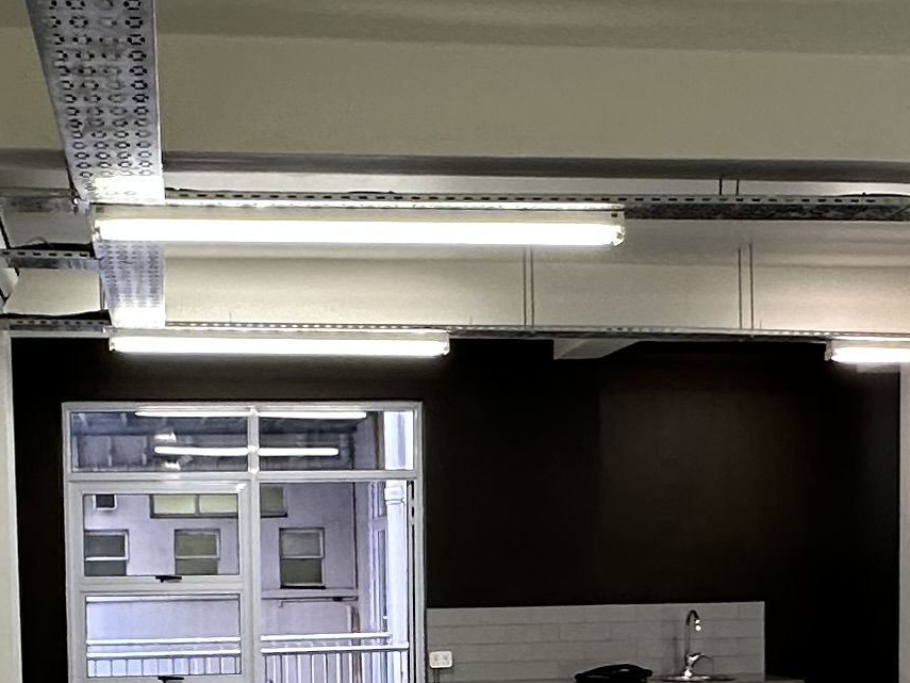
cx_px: 407
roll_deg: +1.2
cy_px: 694
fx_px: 1735
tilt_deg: -2.5
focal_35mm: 66
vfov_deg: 21.4
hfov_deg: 29.4
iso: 160
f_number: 2.2
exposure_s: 1/100
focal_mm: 2.22
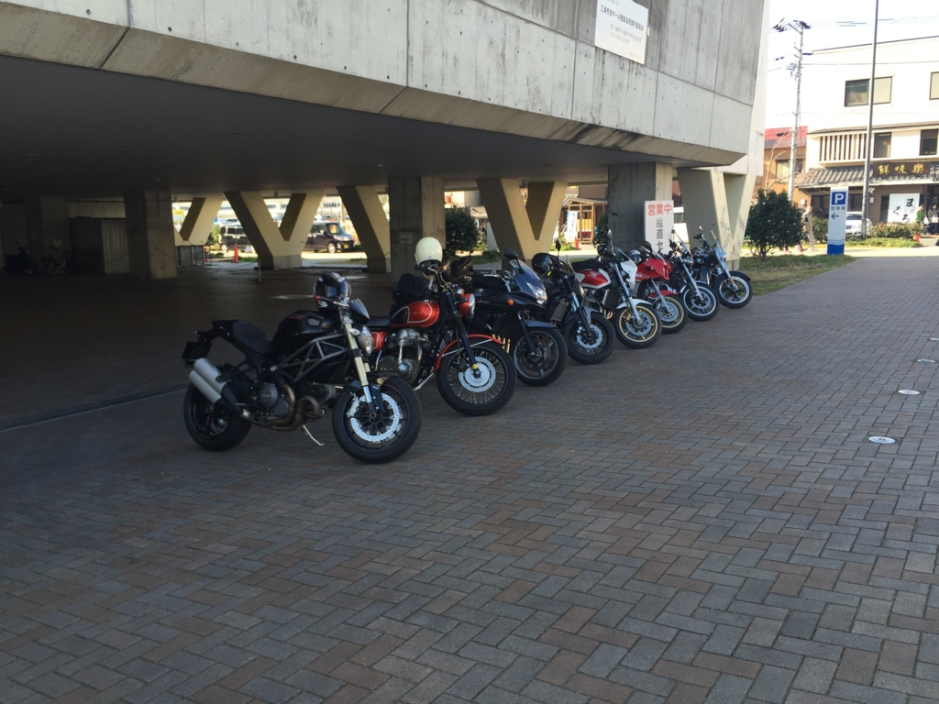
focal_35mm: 29
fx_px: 787
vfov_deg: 48.2
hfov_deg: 61.7
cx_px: 470
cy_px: 352
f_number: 2.2
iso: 32
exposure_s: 1/286
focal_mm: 4.15
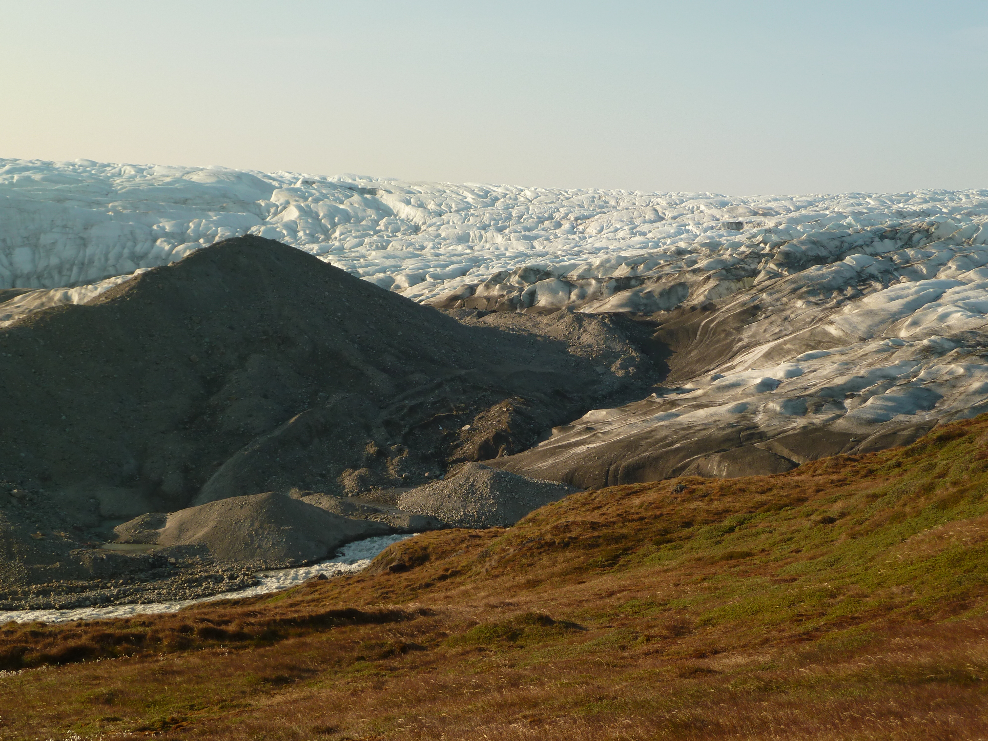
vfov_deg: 23.3
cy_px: 370
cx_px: 494
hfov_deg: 30.7
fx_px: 1798
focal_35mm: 63
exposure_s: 1/500
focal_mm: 10.3
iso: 80
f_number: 4
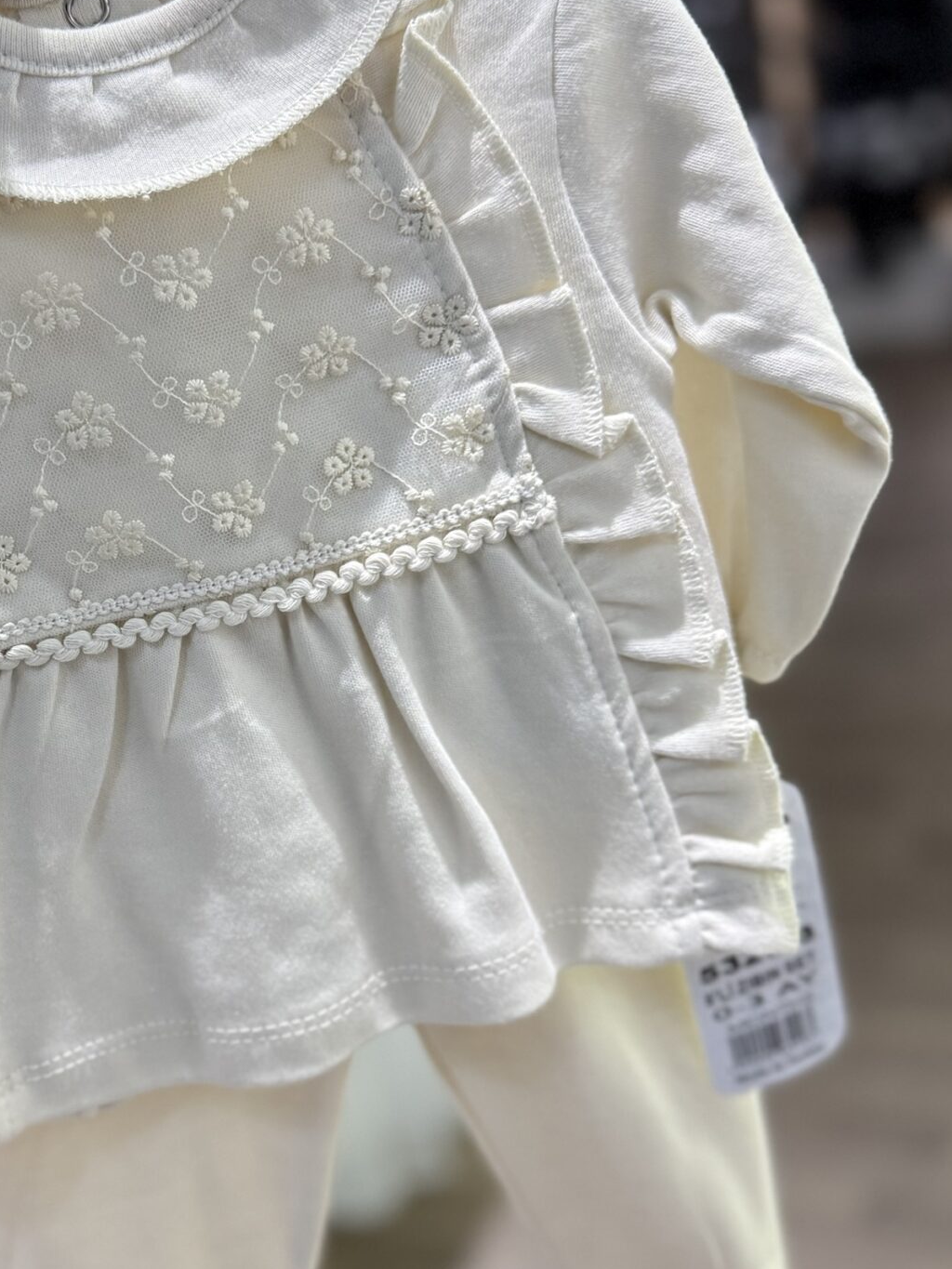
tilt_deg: -20.5
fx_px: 1650
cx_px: 233
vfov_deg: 41.9
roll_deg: +13.5
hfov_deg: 31.6
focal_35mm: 45
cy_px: 737
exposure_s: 1/121
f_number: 1.78
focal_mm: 6.76
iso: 200
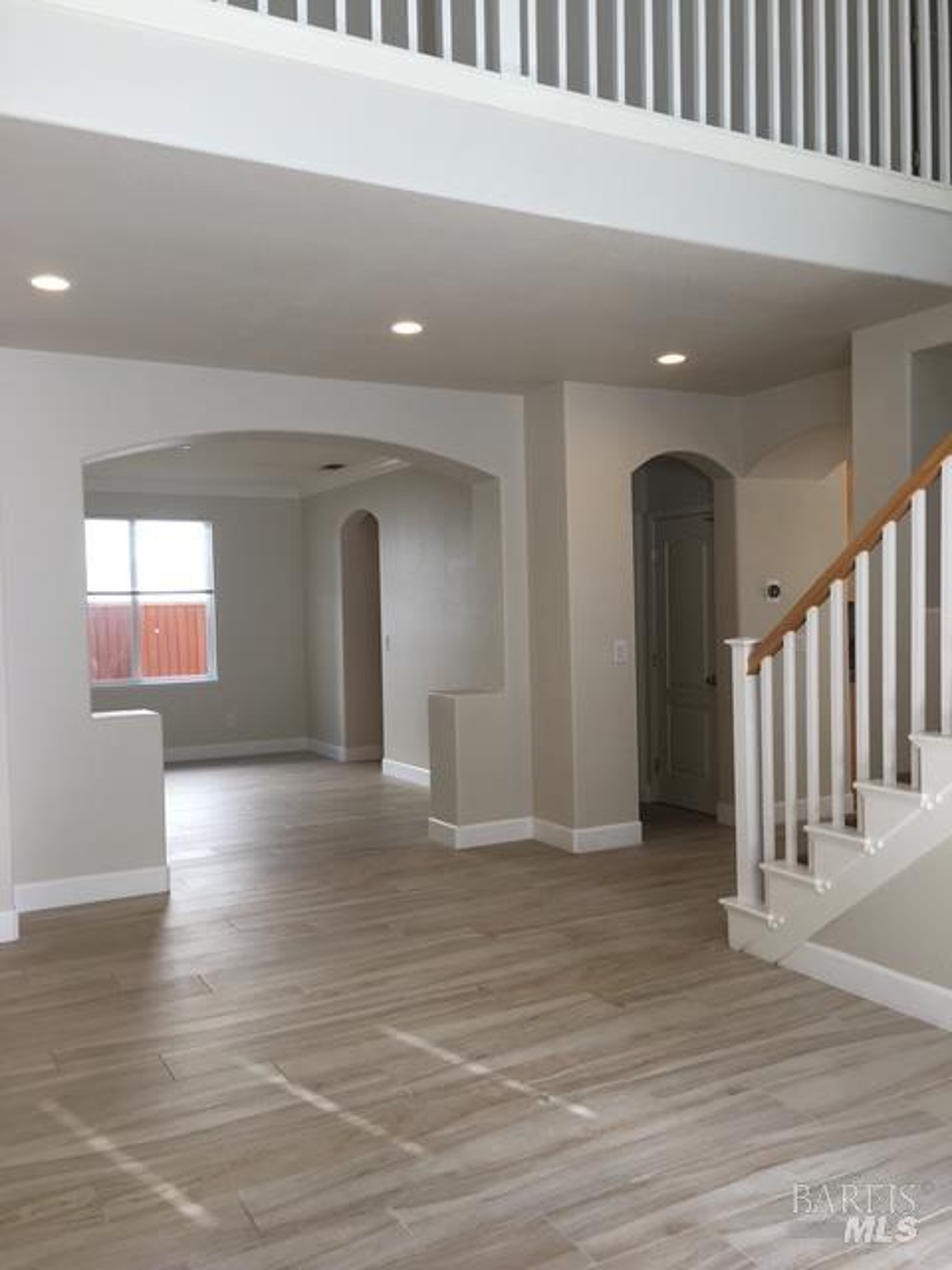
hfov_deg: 48.2
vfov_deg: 61.7
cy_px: 635
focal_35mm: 29
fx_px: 1063
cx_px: 476
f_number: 2.2
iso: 40
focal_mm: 4.15
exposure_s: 1/120
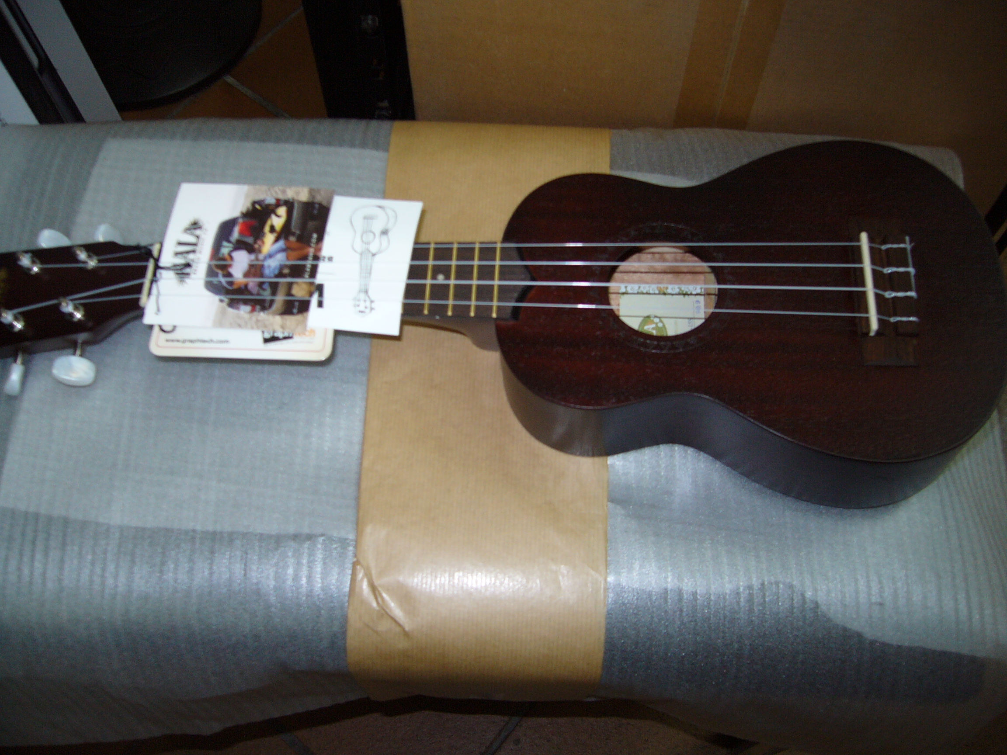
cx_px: 504
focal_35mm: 35
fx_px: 1018
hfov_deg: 52.6
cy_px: 378
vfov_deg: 40.7
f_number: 2.8
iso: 100
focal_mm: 5.8
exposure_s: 1/60
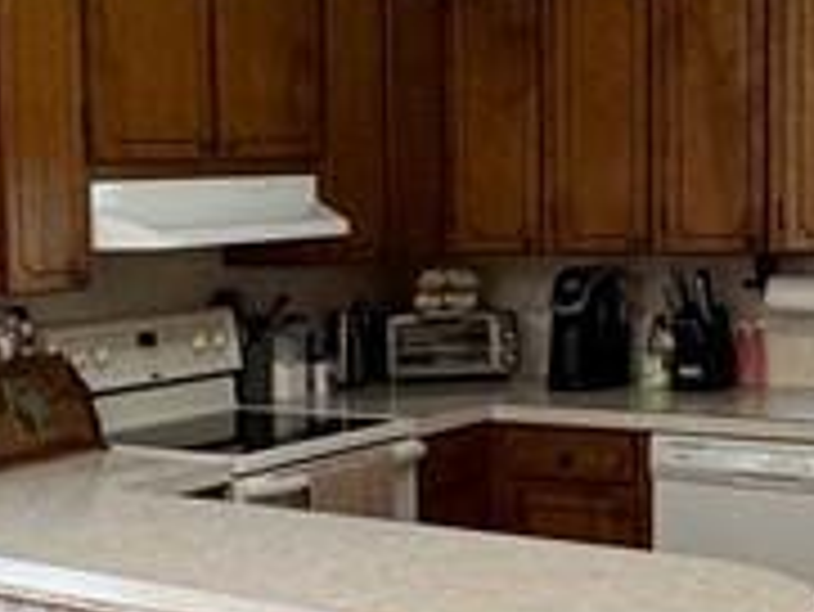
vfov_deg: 18.7
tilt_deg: -2.1
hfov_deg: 23.9
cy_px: 374
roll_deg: +3.5
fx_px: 1859
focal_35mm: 79
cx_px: 49
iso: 200
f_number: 2.2
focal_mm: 2.22
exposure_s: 1/120
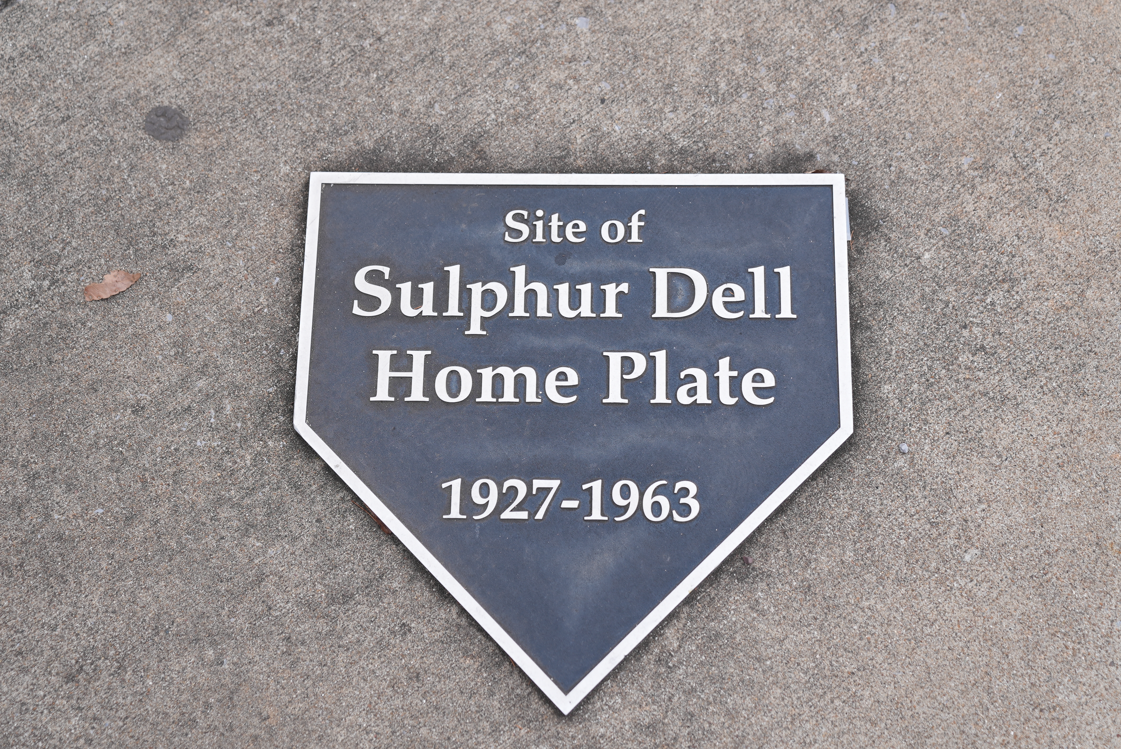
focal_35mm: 53
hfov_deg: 37.5
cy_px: 374
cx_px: 560
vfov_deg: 25.5
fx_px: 1651
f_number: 2.8
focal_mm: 53
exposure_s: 1/250
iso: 80
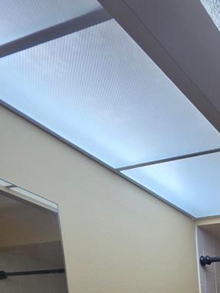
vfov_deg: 28.2
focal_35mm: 41
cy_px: 447
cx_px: 310
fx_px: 347
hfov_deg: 27.2
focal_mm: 2.2
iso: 160
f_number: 1.9
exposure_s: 1/120
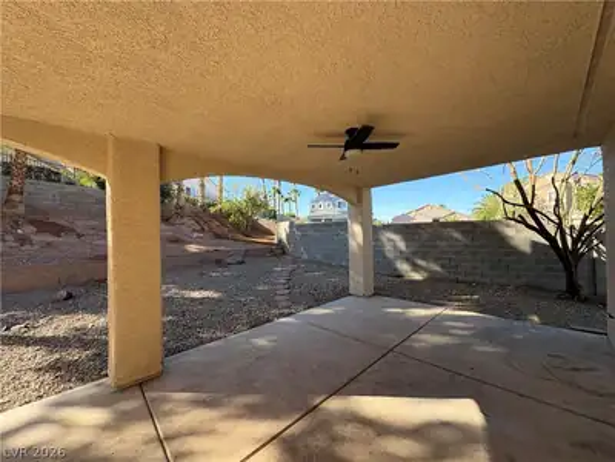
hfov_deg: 102.1
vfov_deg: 85.7
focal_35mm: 14
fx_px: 249
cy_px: 231
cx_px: 308
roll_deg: +1.6
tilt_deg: +1.5
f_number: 2.2
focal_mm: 2.22
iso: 64
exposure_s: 1/573
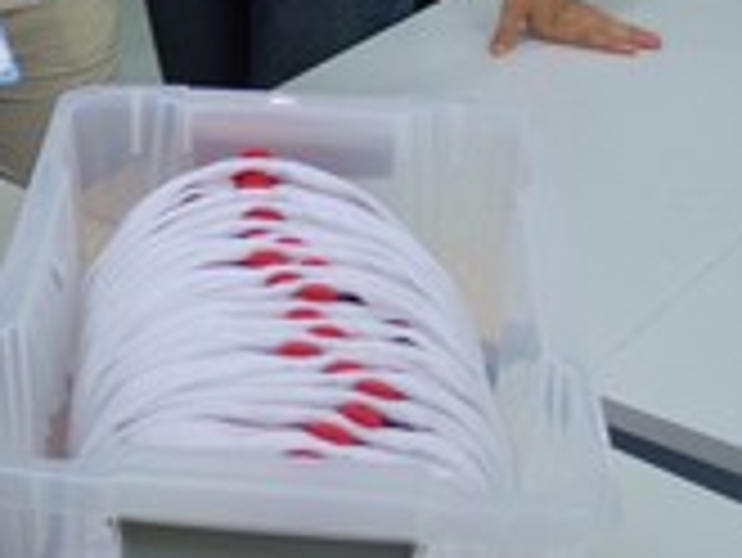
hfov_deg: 18.9
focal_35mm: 97
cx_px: -193
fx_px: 2081
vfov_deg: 14.4
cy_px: -232
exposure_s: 1/30
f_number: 3.7
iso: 125
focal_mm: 16
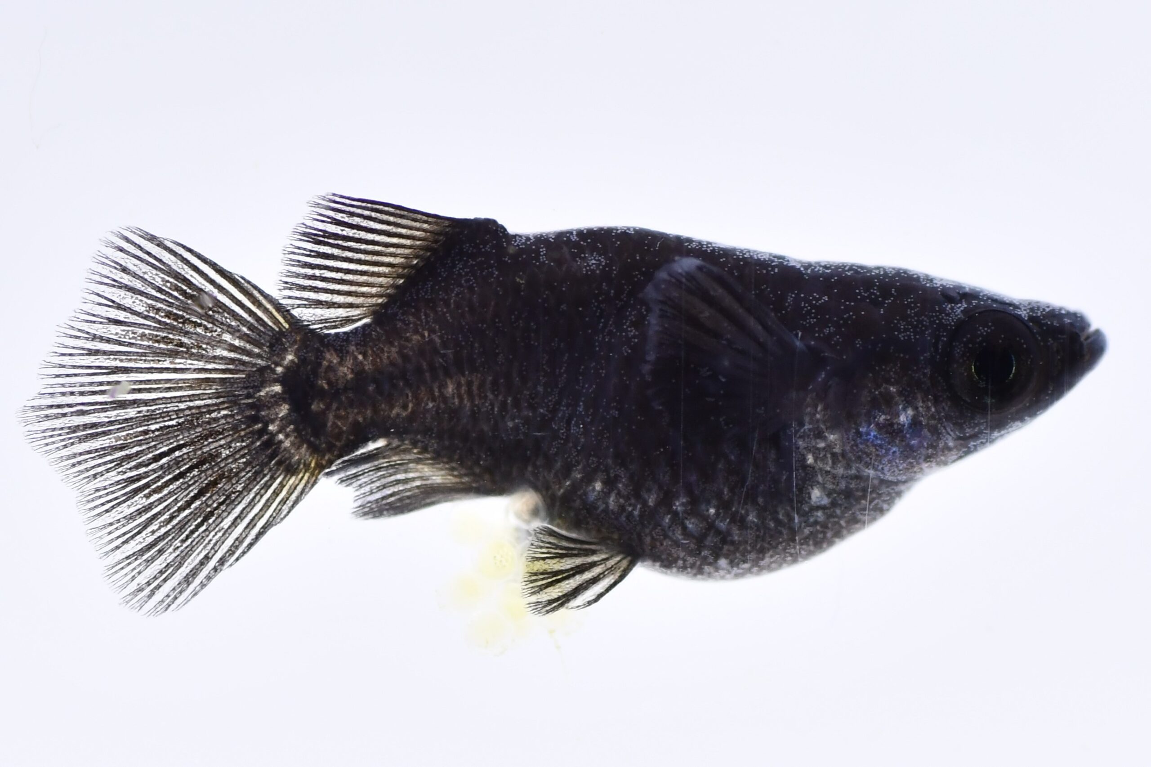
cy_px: 384
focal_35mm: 135
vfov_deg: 10.2
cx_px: 576
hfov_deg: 15.2
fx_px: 4315
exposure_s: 1/250
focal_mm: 90
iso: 800
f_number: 8
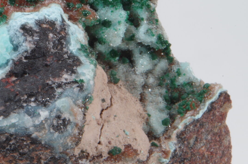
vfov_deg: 7.9
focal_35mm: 171
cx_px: -21
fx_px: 1176
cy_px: -22
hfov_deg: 11.9
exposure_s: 1/1.67
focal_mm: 47.5
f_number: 7.1
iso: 100
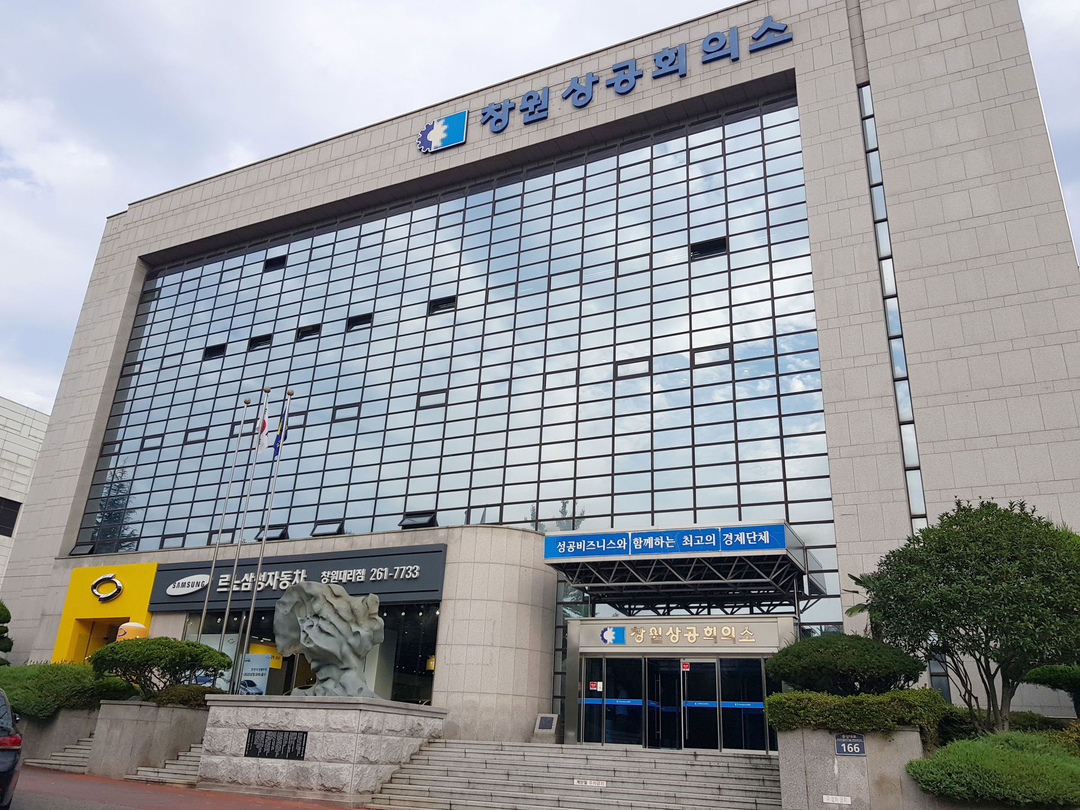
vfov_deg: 53.1
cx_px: 540
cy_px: 405
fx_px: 811
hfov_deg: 67.3
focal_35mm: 26
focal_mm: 4.2
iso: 40
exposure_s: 1/900
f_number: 1.7
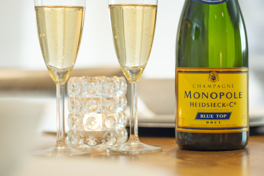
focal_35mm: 103
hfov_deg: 19.6
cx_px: 219
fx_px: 755
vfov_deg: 13.2
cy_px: 38
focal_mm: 50
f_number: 2
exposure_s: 1/100
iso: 400
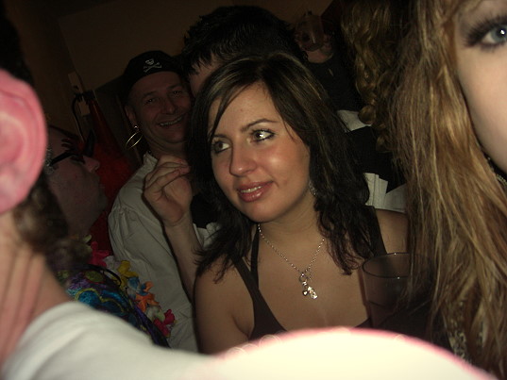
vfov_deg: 37.7
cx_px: 254
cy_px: 190
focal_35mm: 38
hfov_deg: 49.0
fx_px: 557
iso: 200
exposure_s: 1/60
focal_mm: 7.9
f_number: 2.8
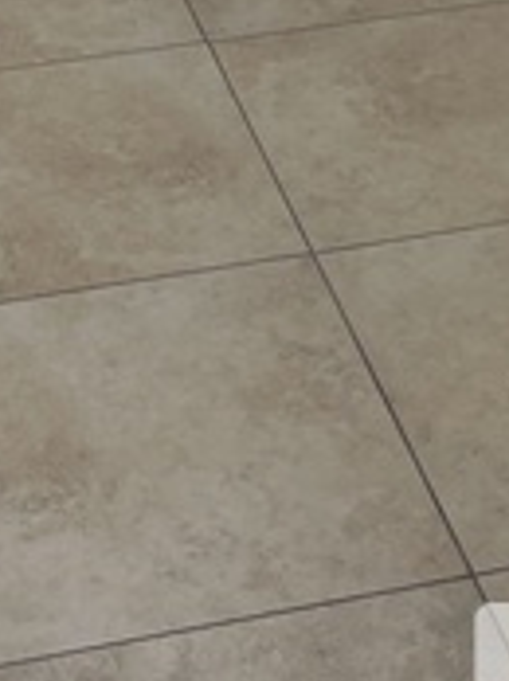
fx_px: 1887
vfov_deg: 16.9
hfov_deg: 15.3
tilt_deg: -14.1
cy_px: -546
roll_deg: +0.2
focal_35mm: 96
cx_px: 129
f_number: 1.6
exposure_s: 1/129
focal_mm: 5.1
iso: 32
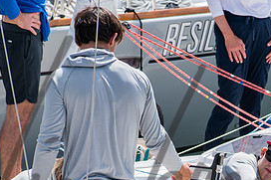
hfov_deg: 4.6
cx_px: 215
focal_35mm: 448
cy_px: 178
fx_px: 3370
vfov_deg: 3.1
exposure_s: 1/250
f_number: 8
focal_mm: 140
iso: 100
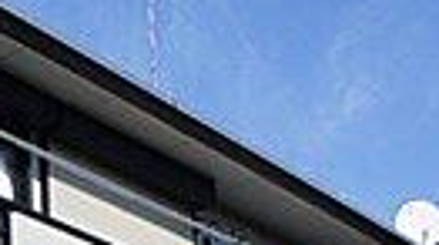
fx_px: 1429
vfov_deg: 9.4
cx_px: -40
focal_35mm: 123
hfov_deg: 16.9
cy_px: 418
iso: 200
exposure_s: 1/200
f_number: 11
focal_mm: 16
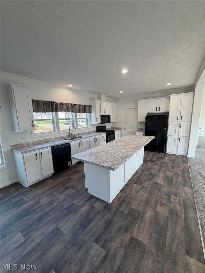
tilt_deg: -8.3
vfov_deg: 102.1
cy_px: 136
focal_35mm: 14
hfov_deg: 85.7
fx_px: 111
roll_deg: +1.4
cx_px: 102
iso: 125
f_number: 2.2
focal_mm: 2.22
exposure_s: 1/120
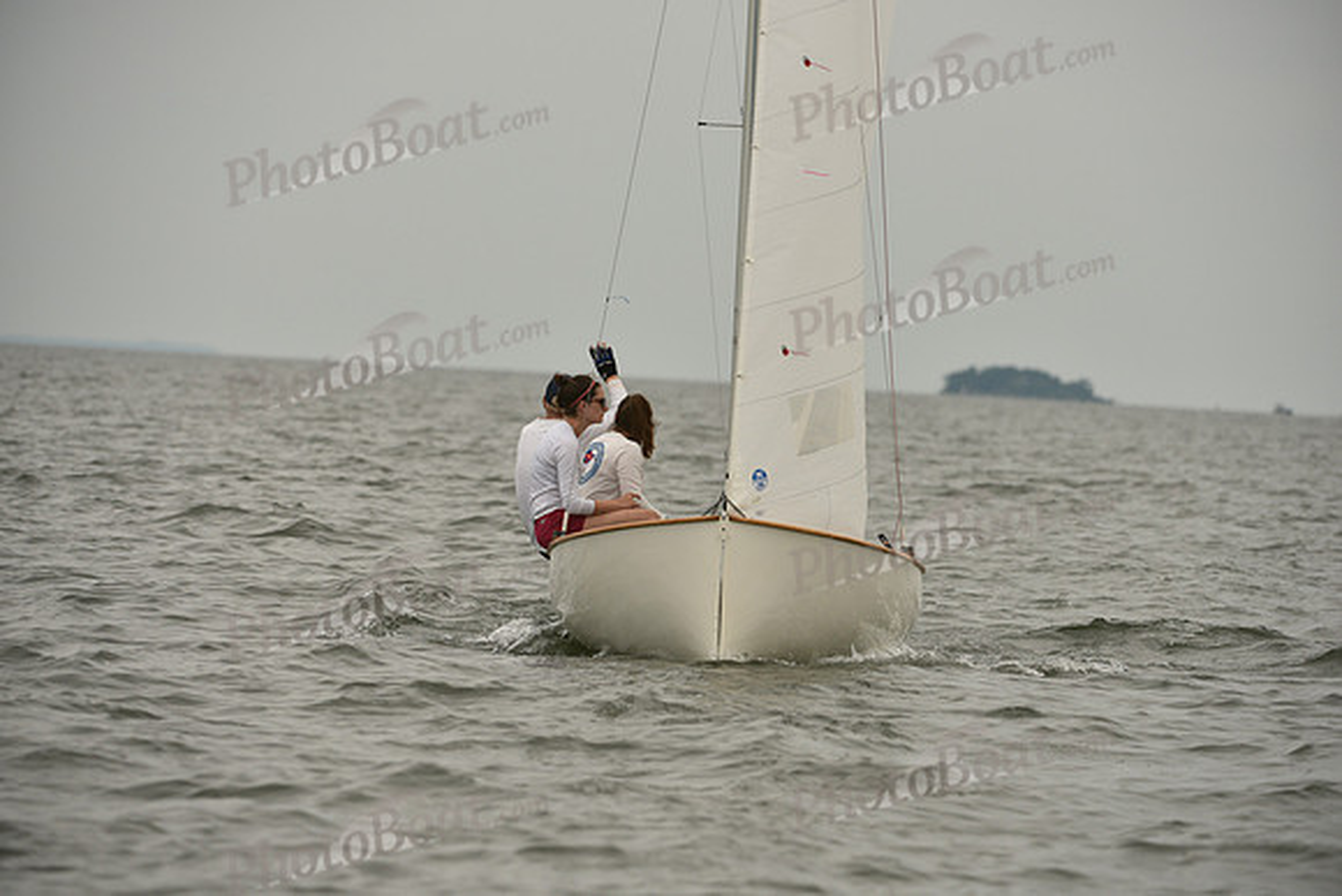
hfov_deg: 8.6
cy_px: 448
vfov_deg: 5.7
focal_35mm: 240
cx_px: 671
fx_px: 8948
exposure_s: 1/1250
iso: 320
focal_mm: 240
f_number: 5
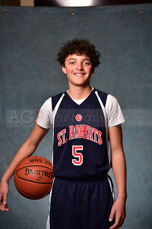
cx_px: 76
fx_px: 443
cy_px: 114
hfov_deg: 19.5
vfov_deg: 28.8
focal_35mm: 70
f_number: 5
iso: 100
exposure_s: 1/200
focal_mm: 70
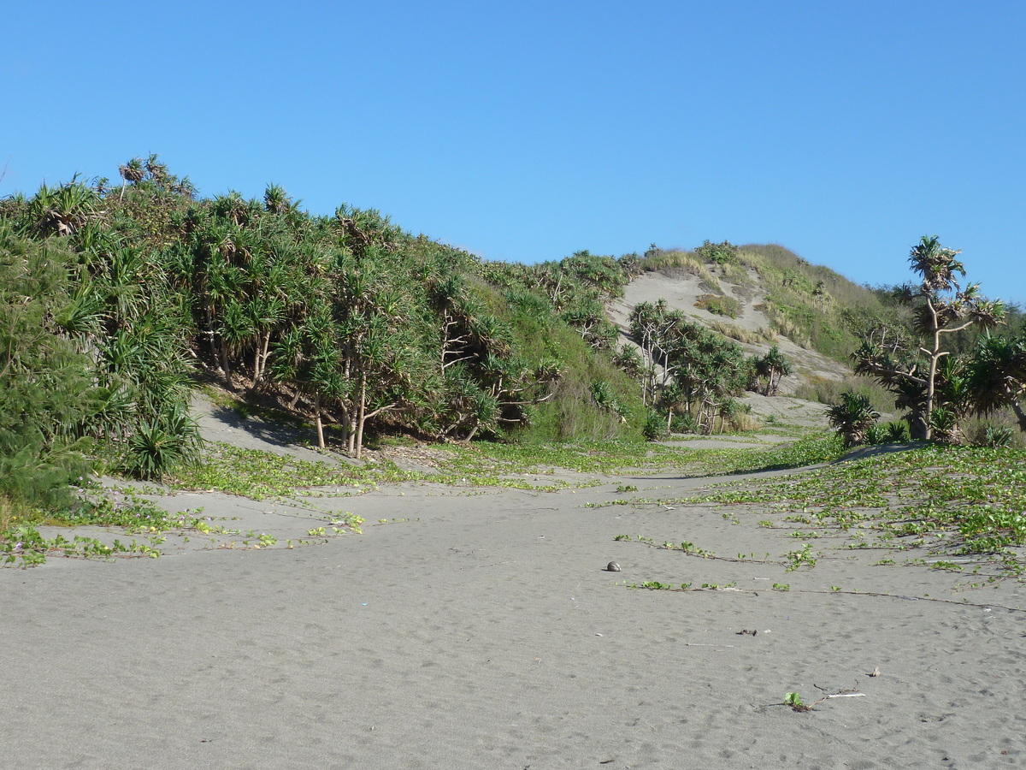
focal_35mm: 48
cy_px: 385
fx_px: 1423
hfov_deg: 39.7
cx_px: 513
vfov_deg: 30.3
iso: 80
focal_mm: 7.9
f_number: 4.5
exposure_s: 1/400
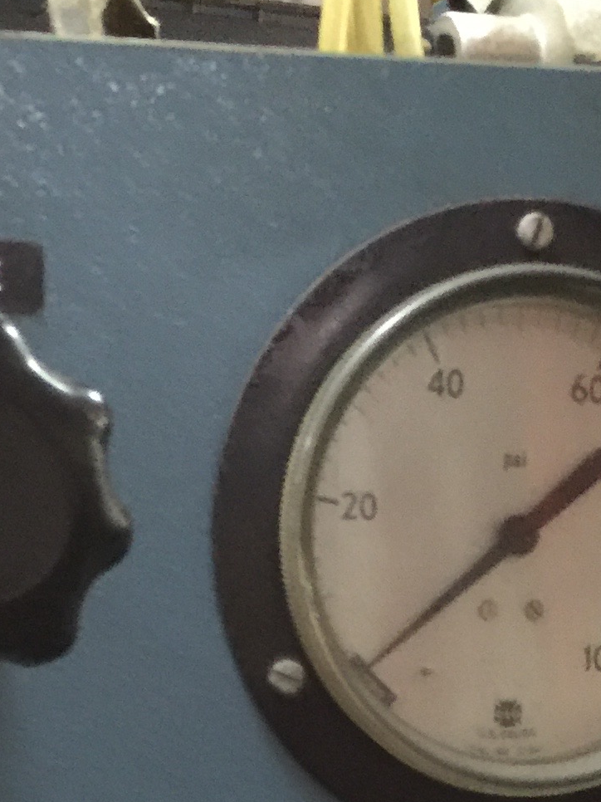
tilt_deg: -7.1
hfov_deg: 15.1
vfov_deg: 18.8
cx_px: 214
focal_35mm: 98
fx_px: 2270
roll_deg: -0.8
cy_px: 997
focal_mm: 4.15
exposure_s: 1/4
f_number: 2.2
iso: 80
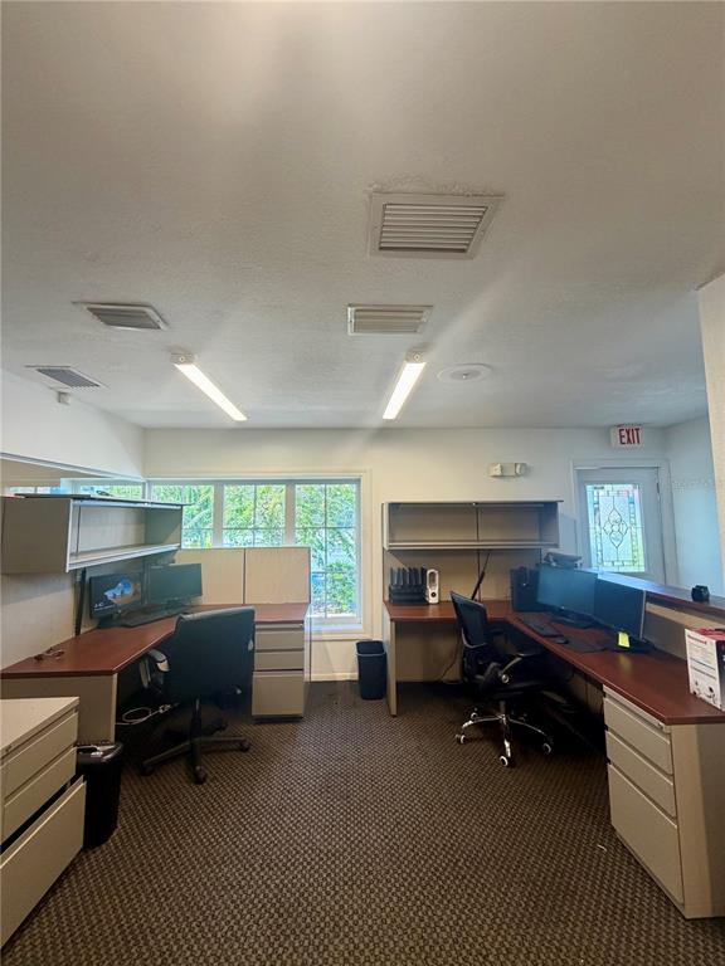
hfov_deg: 85.7
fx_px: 391
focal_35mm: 14
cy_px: 483
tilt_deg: +5.2
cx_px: 362
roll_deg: +0.0
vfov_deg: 102.1
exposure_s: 1/120
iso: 200
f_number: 2.2
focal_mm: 2.22
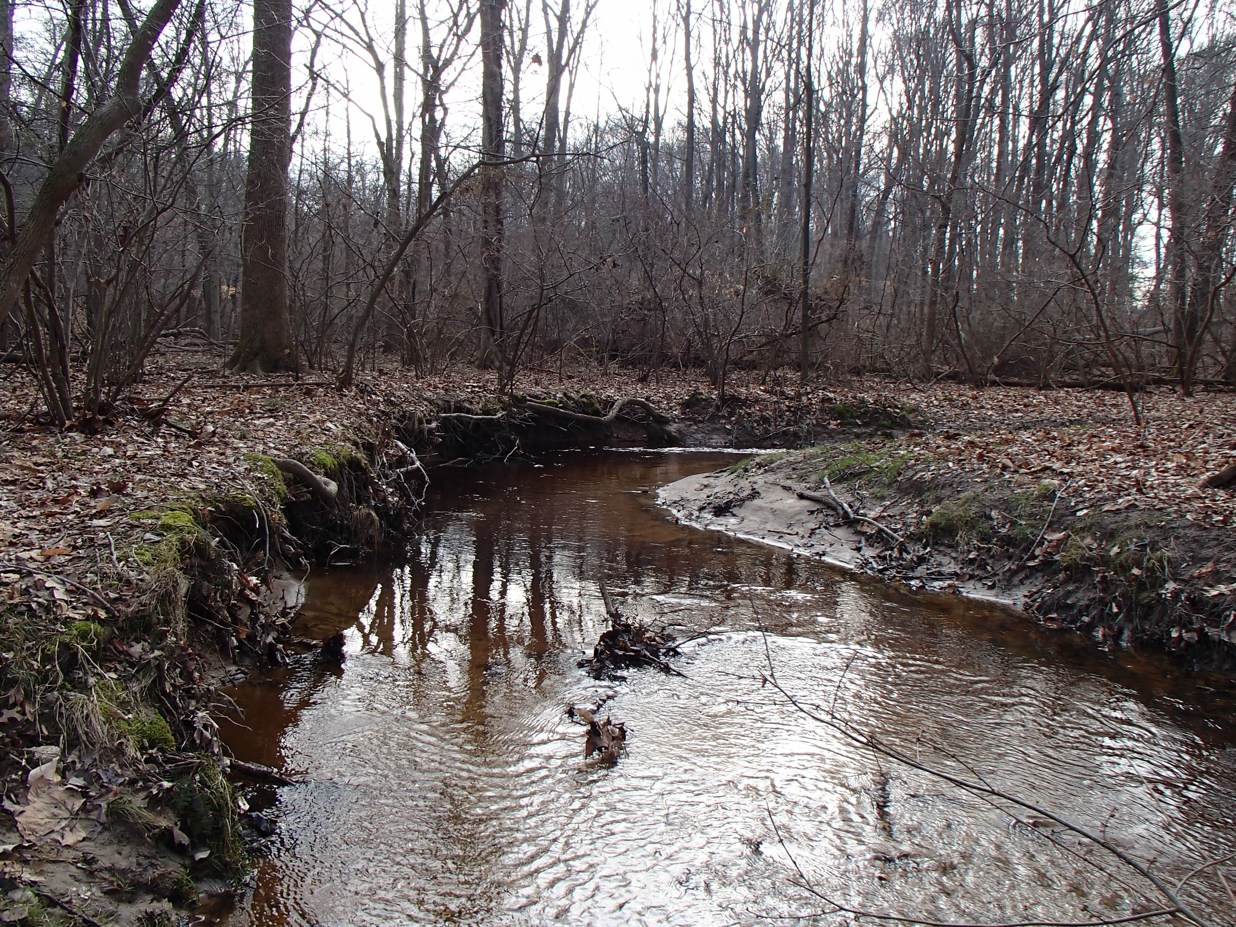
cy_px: 451
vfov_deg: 48.2
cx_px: 620
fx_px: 1035
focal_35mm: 29
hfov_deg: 61.7
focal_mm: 5
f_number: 3.9
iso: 100
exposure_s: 1/160
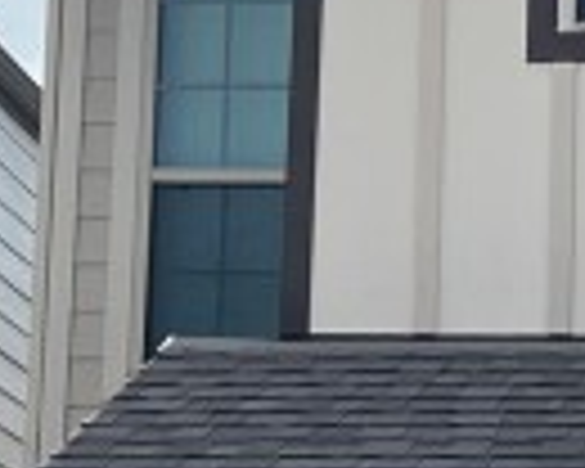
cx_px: 1161
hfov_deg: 9.1
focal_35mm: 200
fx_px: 3463
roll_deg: +0.1
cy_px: 508
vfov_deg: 7.7
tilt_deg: +9.6
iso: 50
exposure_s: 1/4630
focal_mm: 5.7
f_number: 1.5
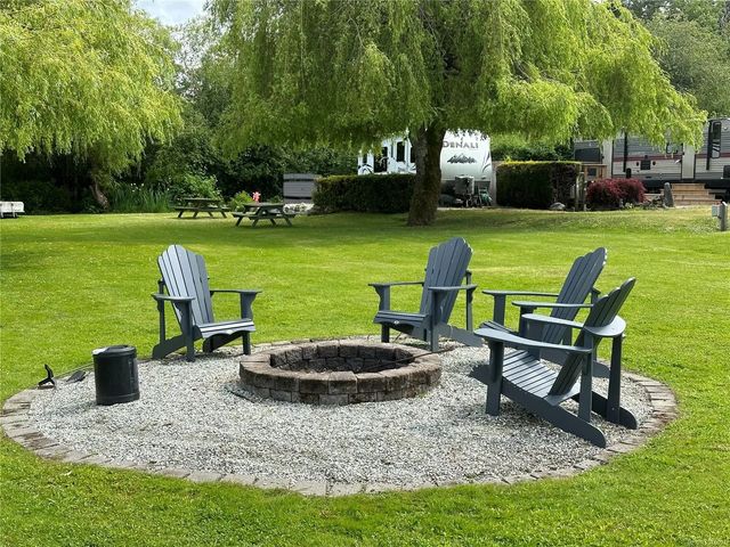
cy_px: 274
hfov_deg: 39.7
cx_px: 365
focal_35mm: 48
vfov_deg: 30.3
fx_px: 1012
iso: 64
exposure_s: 1/2028
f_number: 1.78
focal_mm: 6.86
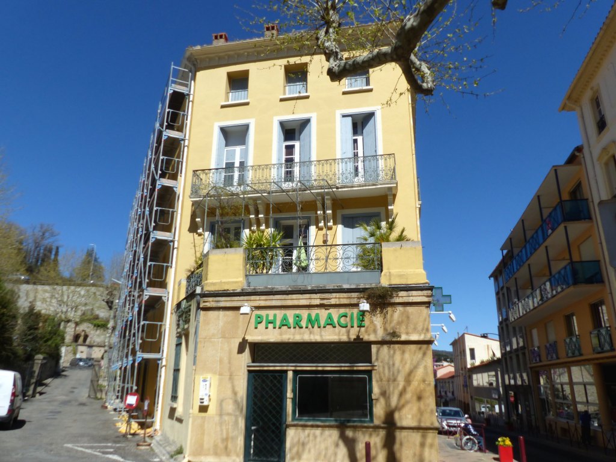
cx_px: 308
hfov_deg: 67.3
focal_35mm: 26
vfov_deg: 53.1
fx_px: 463
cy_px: 231
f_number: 4
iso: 100
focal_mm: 4.5
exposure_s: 1/1300
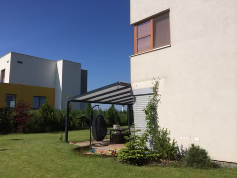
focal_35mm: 30
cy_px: 89
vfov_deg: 46.8
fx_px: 205
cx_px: 118
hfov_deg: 60.0
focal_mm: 4.12
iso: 40
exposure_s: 1/4115
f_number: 2.2
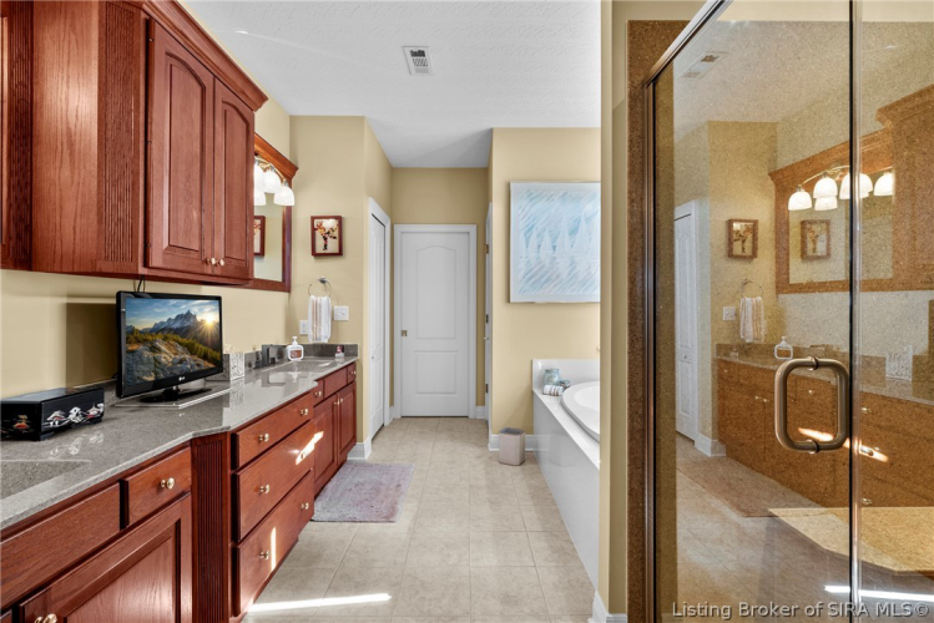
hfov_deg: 96.7
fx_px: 415
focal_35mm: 16
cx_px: 467
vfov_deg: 73.8
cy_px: 312
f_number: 11
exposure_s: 1/1.25
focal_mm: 16
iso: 400
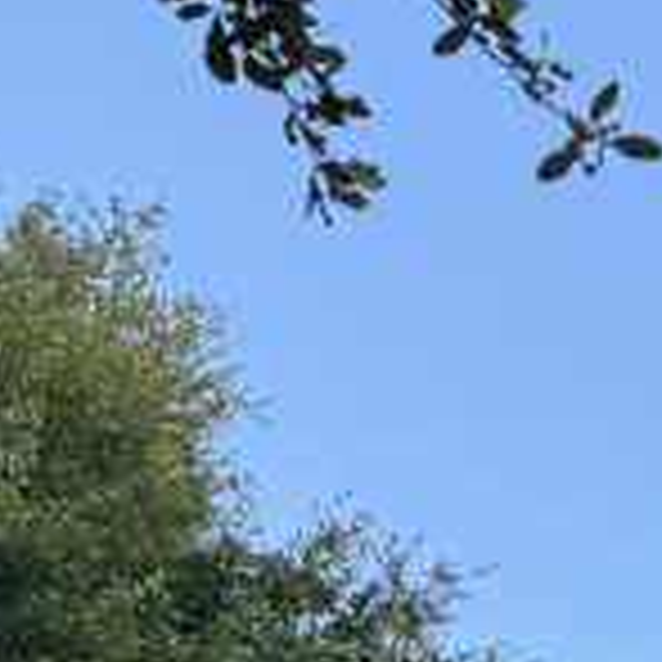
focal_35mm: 148
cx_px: 1509
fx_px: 3202
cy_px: 1572
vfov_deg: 10.3
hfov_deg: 10.4
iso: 80
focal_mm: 6.8
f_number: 1.8
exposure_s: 1/1721
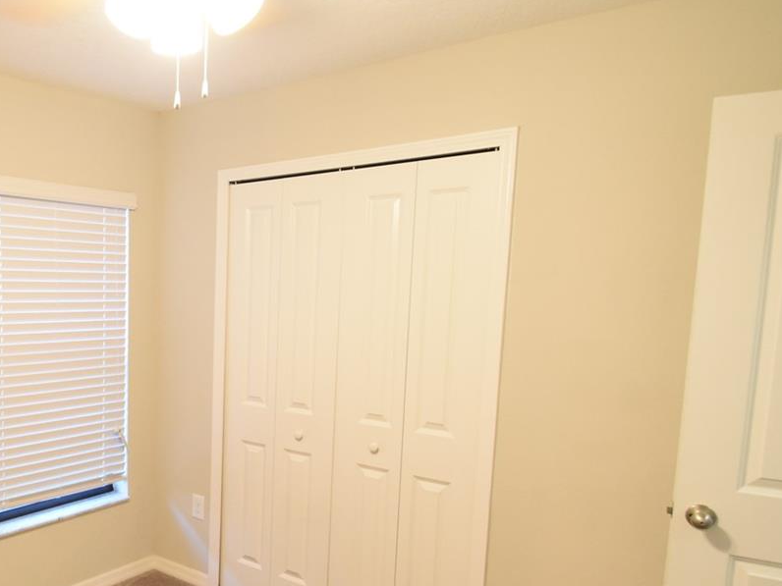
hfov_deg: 56.3
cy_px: 363
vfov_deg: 47.8
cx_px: 135
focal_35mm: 29
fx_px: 655
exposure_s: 1/60
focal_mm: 10
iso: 2000
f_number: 3.5
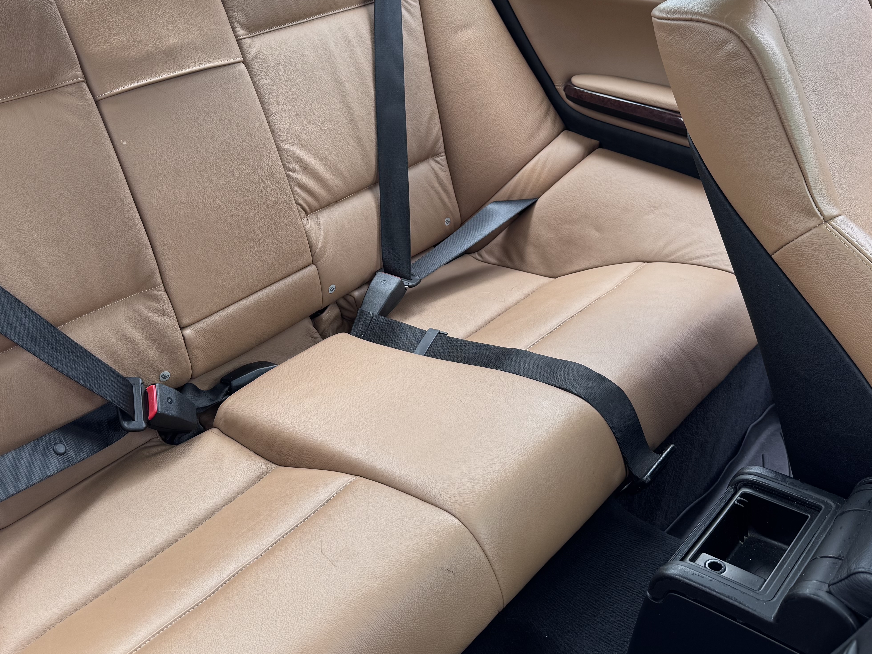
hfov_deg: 52.5
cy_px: 232
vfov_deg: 40.3
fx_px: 882
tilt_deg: -29.3
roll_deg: +0.3
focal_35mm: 35
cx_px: 379
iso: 64
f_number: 1.78
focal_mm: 6.76
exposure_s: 1/121
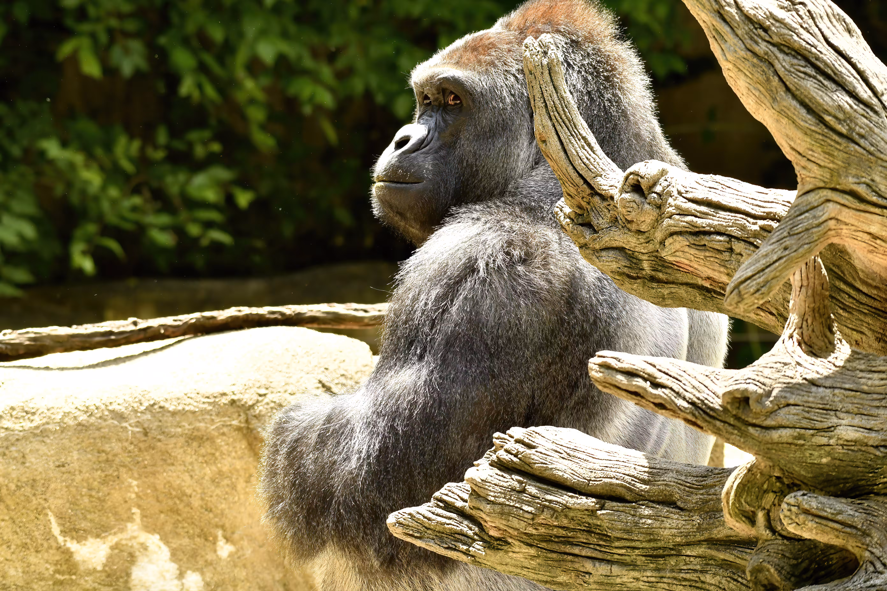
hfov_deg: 6.9
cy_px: 296
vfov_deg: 4.6
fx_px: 7391
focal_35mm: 300
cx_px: 444
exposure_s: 1/400
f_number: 5.6
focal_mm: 200
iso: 800
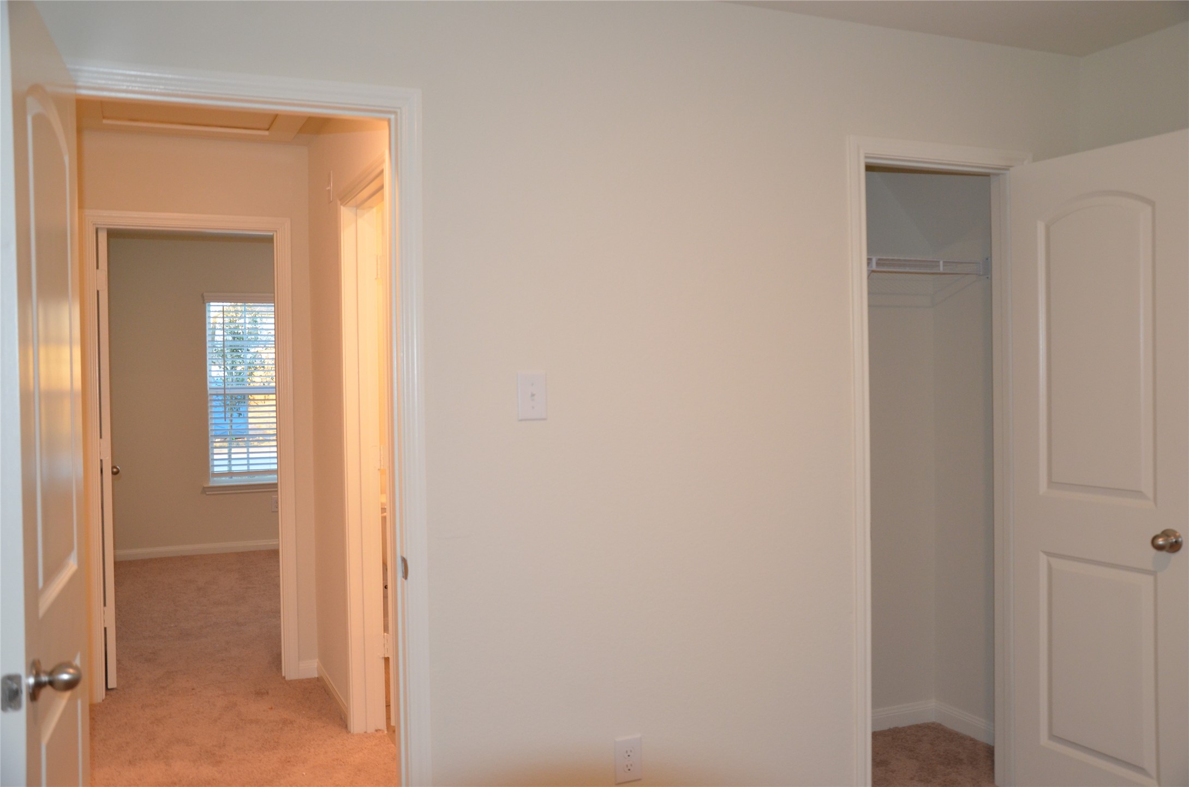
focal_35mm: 32
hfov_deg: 59.6
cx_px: 594
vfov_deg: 41.5
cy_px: 394
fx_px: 1038
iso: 800
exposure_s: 1/60
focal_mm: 21
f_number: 3.8
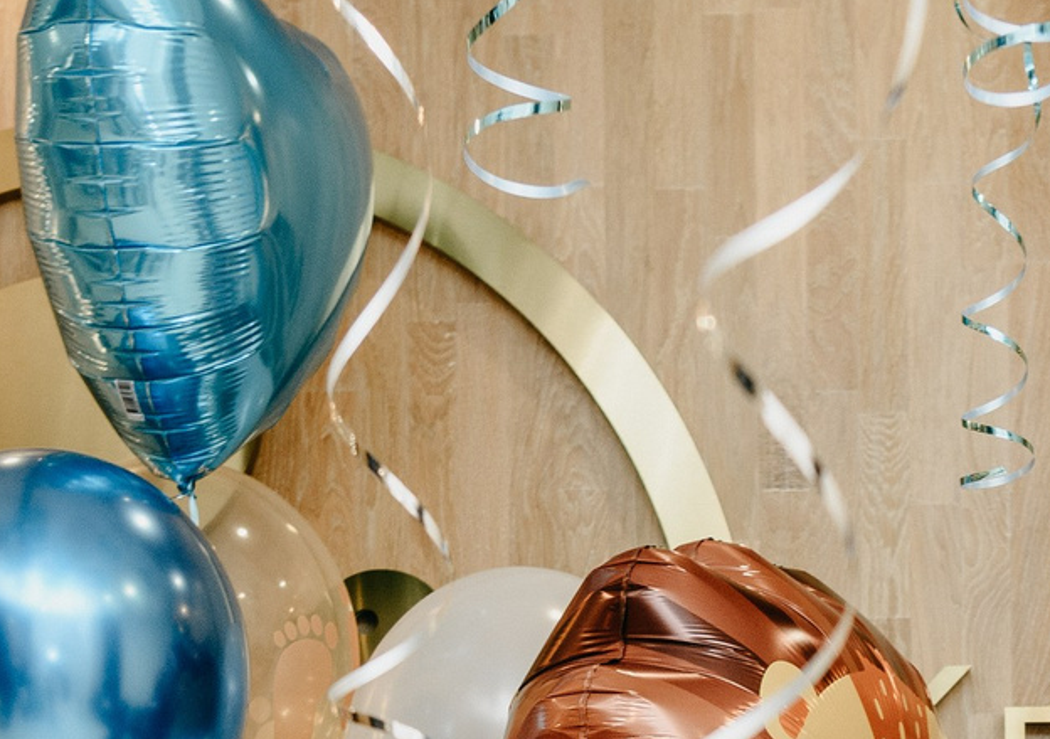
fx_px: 4035
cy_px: 1520
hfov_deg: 14.6
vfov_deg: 9.7
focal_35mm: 136
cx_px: 1008
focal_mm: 31
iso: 200
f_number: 4
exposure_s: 1/160
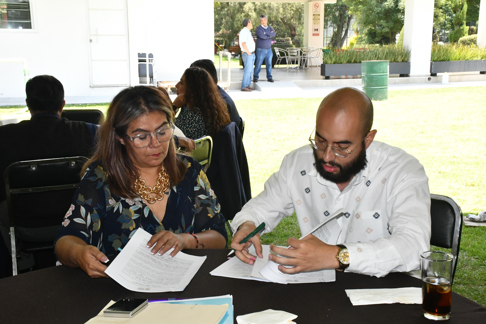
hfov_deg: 38.9
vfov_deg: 26.5
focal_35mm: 51
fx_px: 688
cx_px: 243
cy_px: 162
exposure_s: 1/250
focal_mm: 34
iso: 4000
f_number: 18
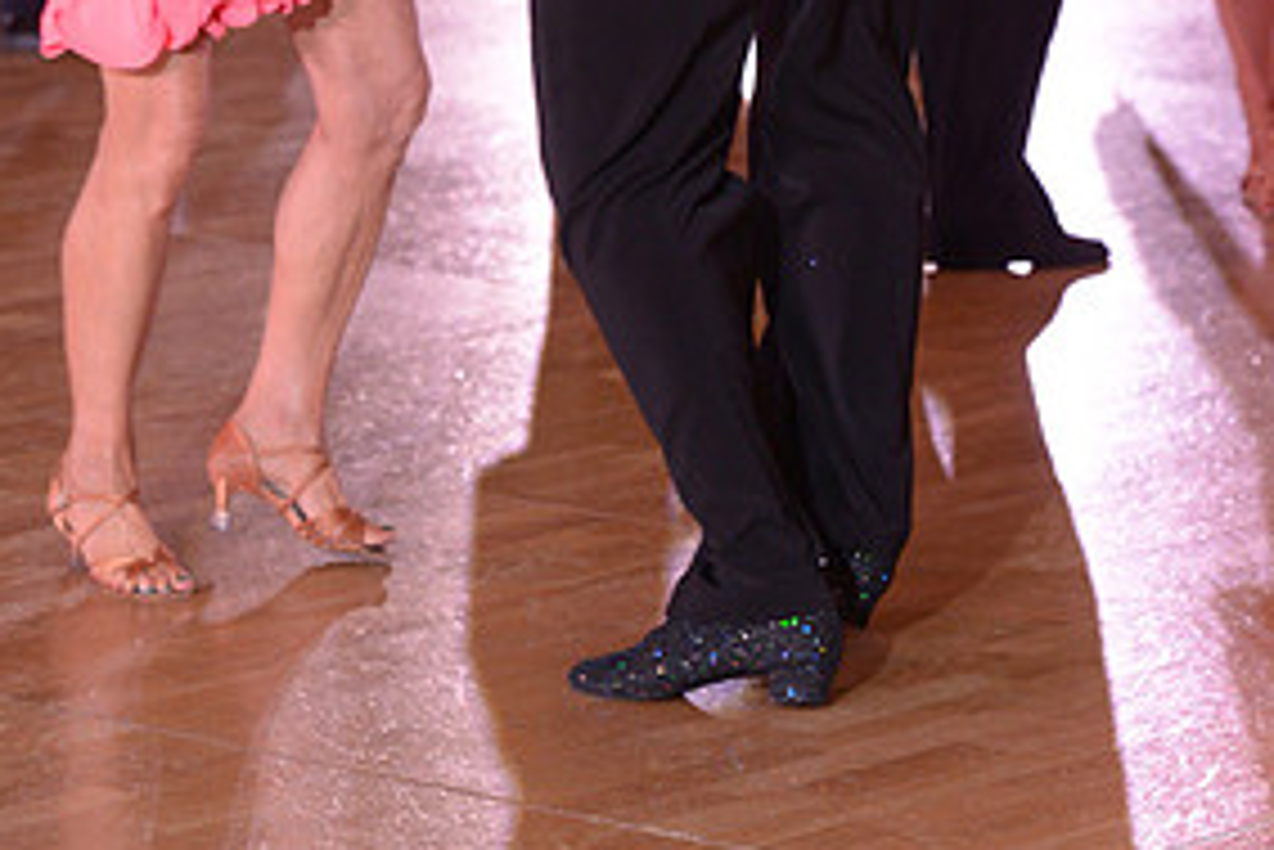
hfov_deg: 9.8
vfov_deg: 6.5
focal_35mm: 209
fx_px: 7400
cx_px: 569
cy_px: -180
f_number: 5.6
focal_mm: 102
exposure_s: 1/200
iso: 1250
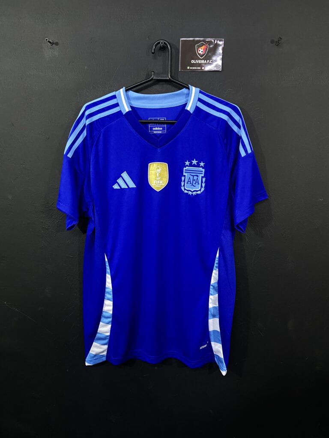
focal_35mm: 26
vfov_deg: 67.3
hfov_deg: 53.1
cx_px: 164
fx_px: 329
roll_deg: -0.4
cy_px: 219
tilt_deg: -9.2
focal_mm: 4.25
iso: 500
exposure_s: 1/60
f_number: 1.8
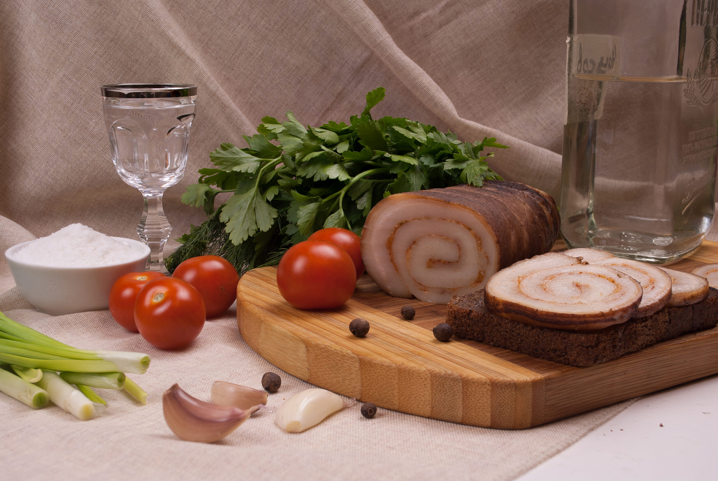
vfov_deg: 28.2
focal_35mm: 48
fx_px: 959
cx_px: 359
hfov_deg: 41.1
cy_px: 240
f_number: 5.6
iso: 100
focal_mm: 32
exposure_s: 1/4
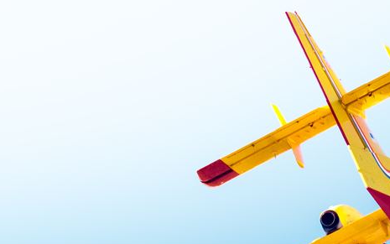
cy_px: 167
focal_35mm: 2702
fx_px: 28729
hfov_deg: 0.8
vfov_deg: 0.5
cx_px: 503
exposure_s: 1/2000
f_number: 6.3
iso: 400
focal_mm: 470
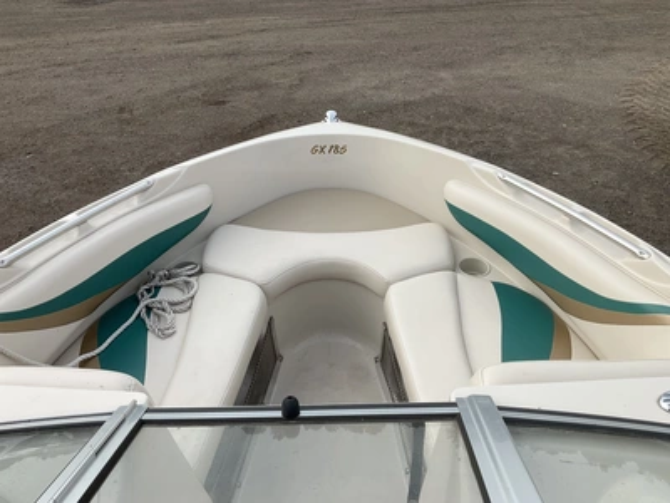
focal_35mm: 29
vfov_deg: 48.2
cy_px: 252
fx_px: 561
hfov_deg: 61.7
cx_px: 335
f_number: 1.8
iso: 25
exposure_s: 1/1577
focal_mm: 3
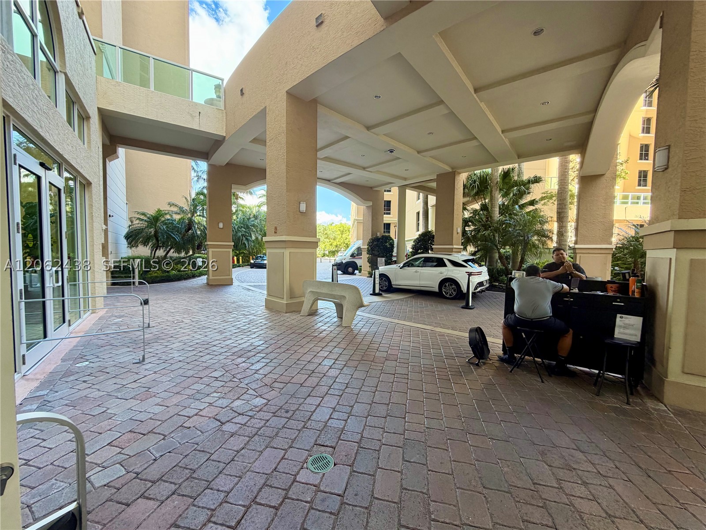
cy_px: 265
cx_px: 353
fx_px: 286
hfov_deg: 102.1
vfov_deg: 85.7
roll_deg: +1.0
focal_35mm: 14
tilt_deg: -2.4
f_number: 2.2
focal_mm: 2.22
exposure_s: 1/121
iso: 100
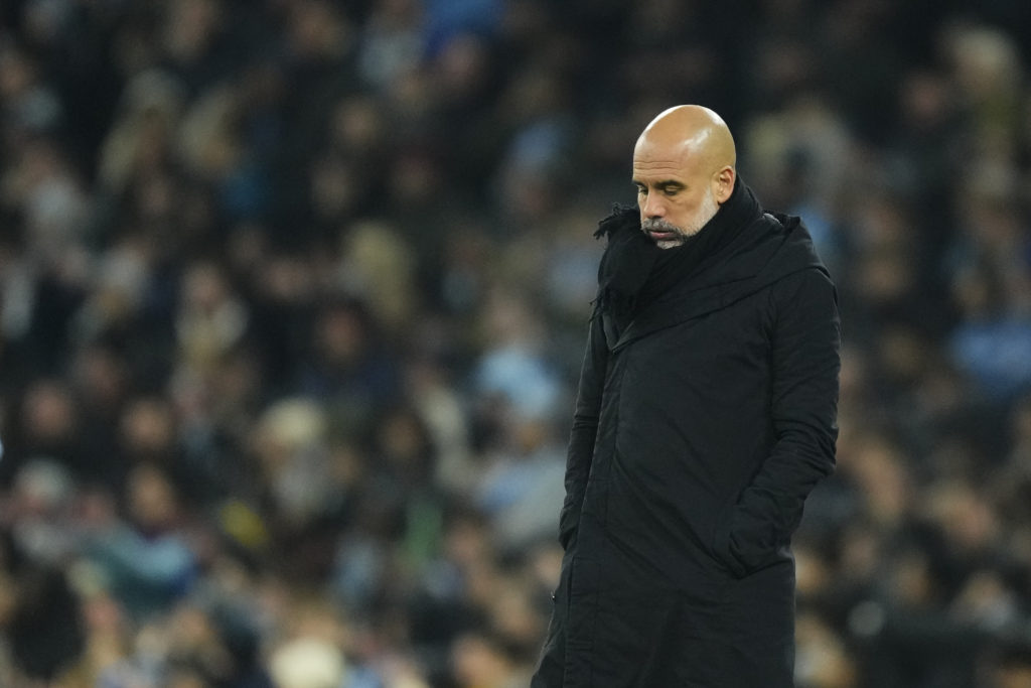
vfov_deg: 3.4
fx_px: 11456
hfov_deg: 5.2
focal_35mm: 400
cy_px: 344
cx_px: 516
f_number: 2.8
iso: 3200
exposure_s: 1/1600
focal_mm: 400
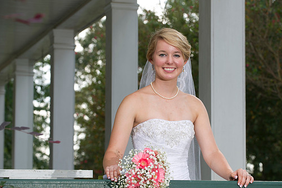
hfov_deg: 16.0
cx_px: 164
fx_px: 1003
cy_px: 98
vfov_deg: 10.7
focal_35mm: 128
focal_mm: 110
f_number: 5.6
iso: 250
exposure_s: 1/125
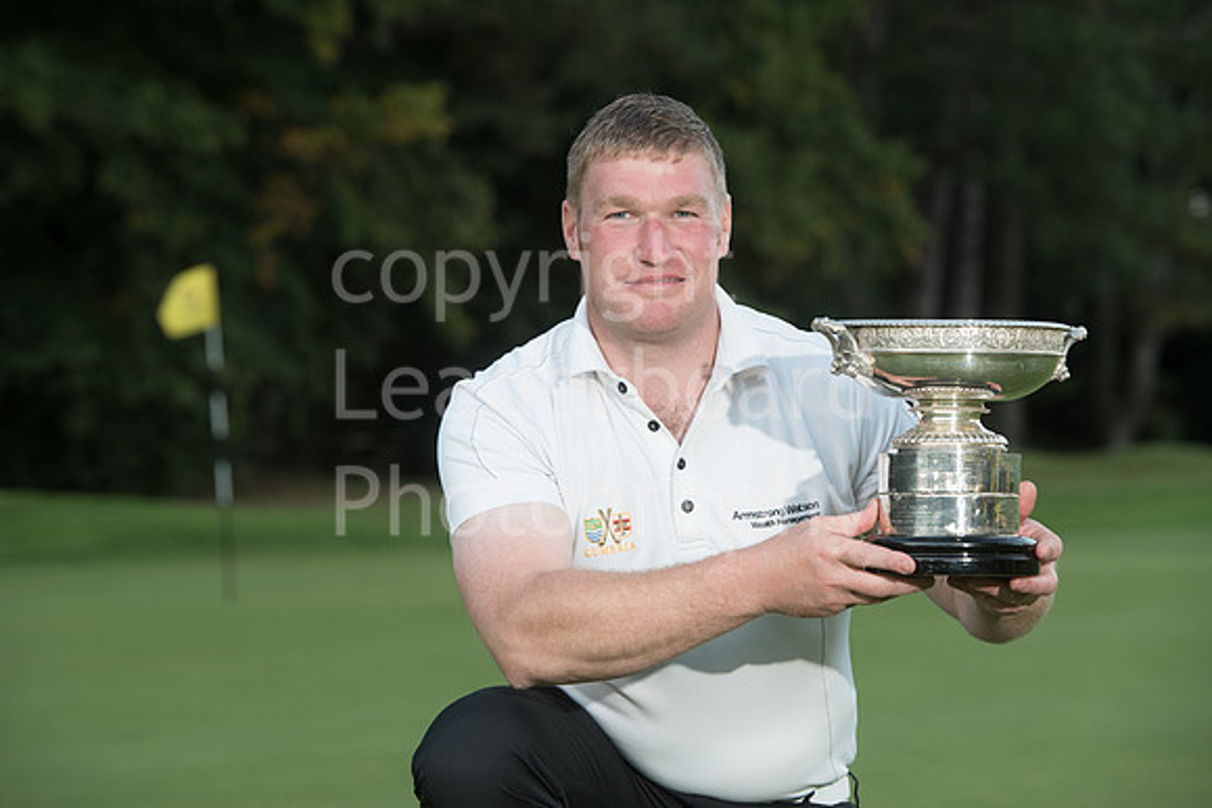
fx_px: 4108
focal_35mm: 122
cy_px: 404
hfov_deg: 16.8
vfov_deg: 11.2
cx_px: 606
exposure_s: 1/200
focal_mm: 122
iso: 400
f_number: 5.6
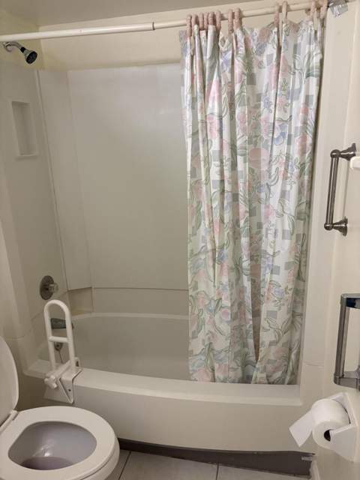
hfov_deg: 53.1
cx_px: 180
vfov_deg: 67.3
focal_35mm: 26
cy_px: 240
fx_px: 361
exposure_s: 1/60
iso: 320
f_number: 1.6
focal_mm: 5.96
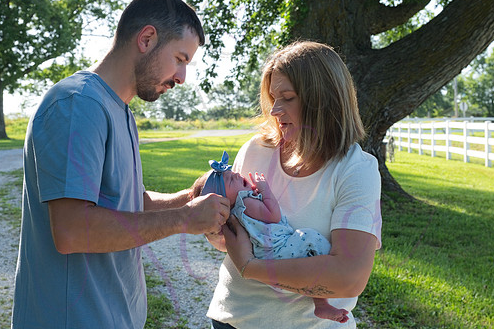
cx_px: 236
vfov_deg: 25.0
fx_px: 741
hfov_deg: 36.9
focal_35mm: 54
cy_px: 146
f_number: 8
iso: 400
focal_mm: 46
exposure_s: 1/320
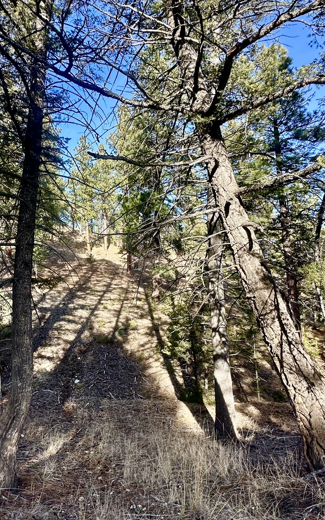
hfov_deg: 54.4
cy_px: 246
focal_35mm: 22
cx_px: 120
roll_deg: +1.5
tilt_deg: +7.0
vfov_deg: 79.6
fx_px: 312
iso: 40
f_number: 2.2
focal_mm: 2.22
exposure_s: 1/323
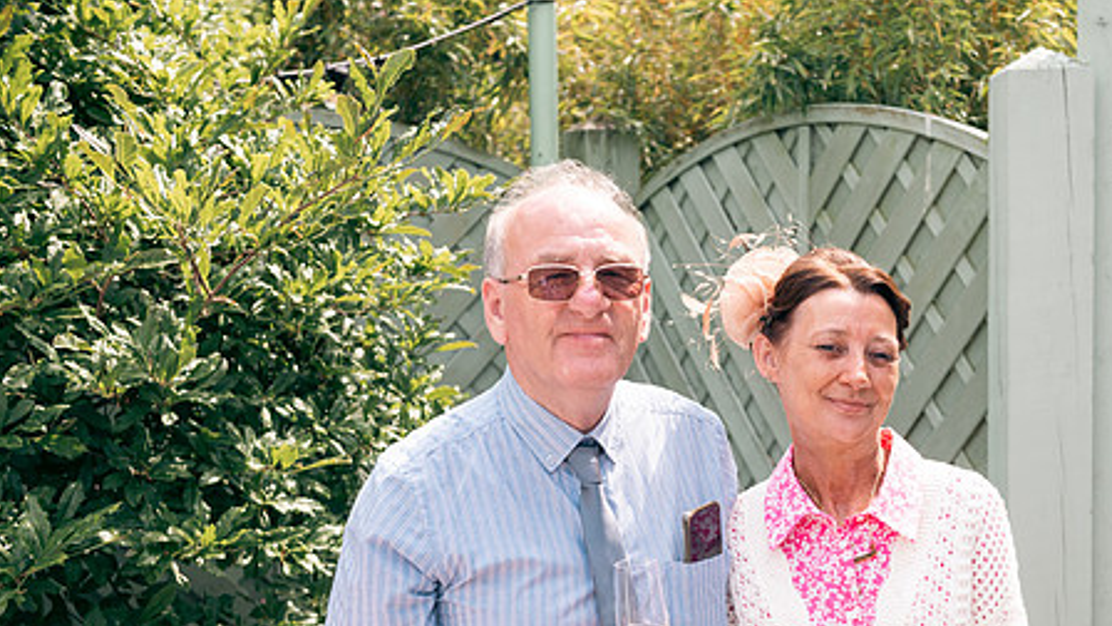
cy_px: 478
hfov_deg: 34.2
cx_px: 697
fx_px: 1799
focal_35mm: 61
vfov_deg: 19.6
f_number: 5
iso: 100
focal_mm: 45
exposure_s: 1/200
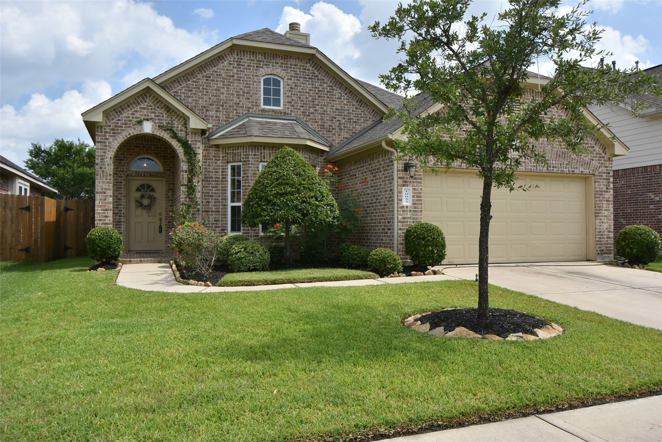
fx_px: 524
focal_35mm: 28
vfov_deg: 45.7
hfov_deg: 64.5
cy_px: 221
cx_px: 331
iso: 250
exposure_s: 1/800
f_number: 8
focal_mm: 19
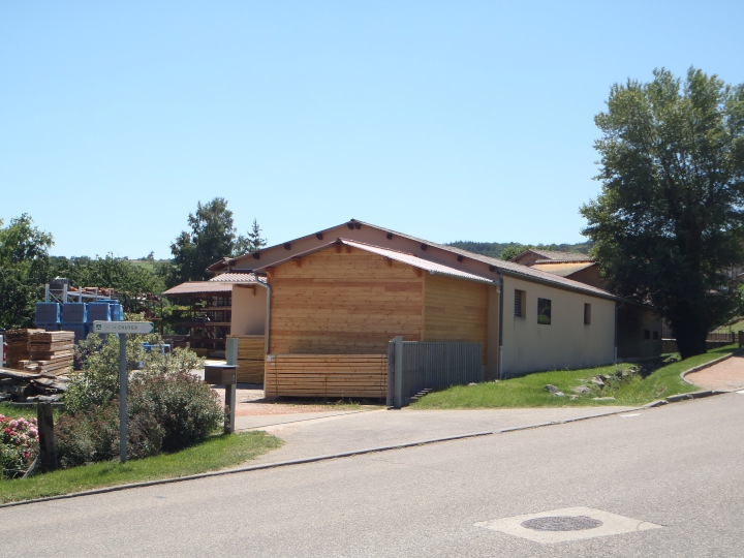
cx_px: 372
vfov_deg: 34.3
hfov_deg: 44.8
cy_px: 279
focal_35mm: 42
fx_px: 903
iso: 80
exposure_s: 1/320
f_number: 5
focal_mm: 7.57
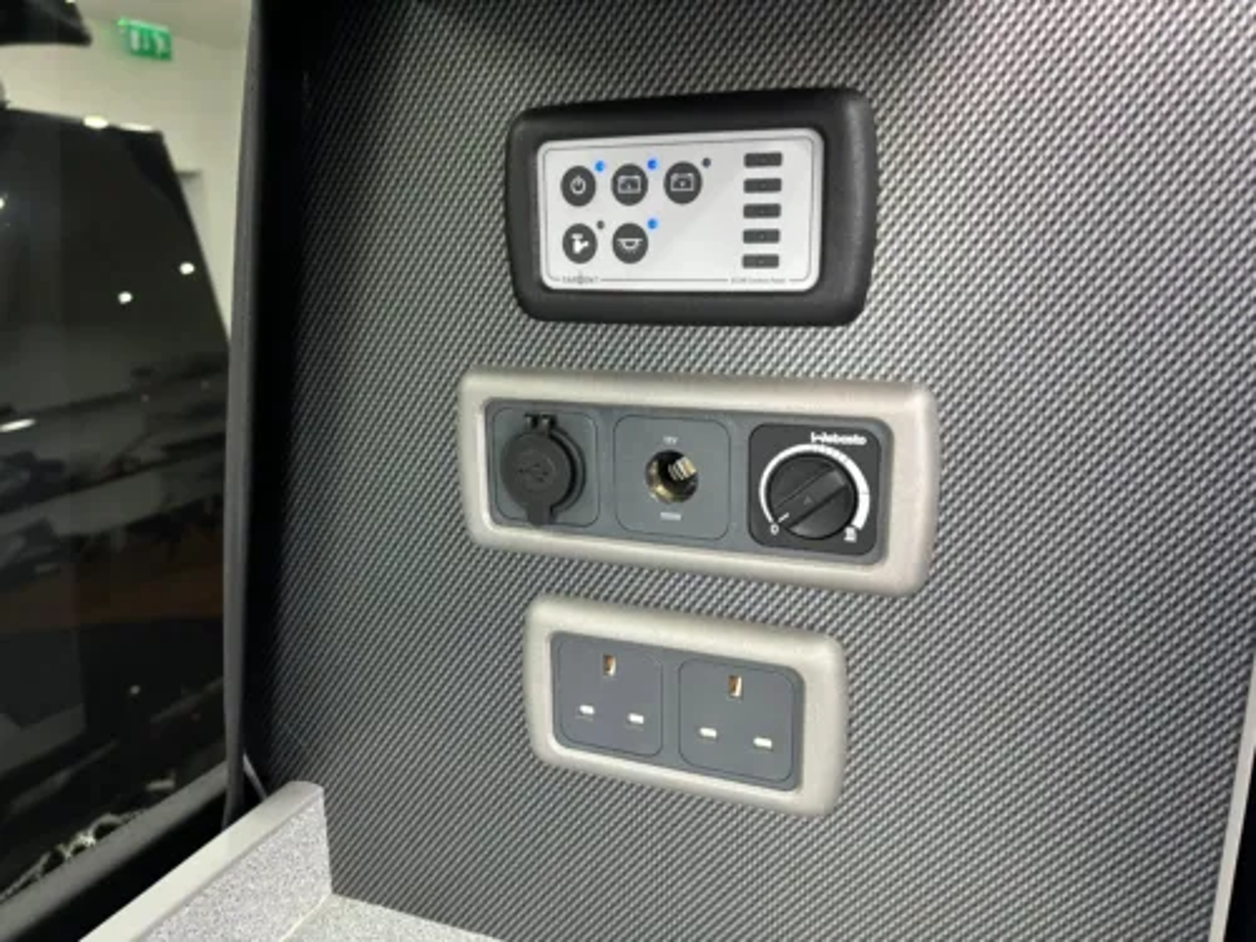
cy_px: 471
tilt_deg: -13.6
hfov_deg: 67.3
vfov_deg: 53.1
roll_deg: +1.6
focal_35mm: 26
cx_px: 628
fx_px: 943
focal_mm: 5.96
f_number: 1.6
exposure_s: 1/33
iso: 500
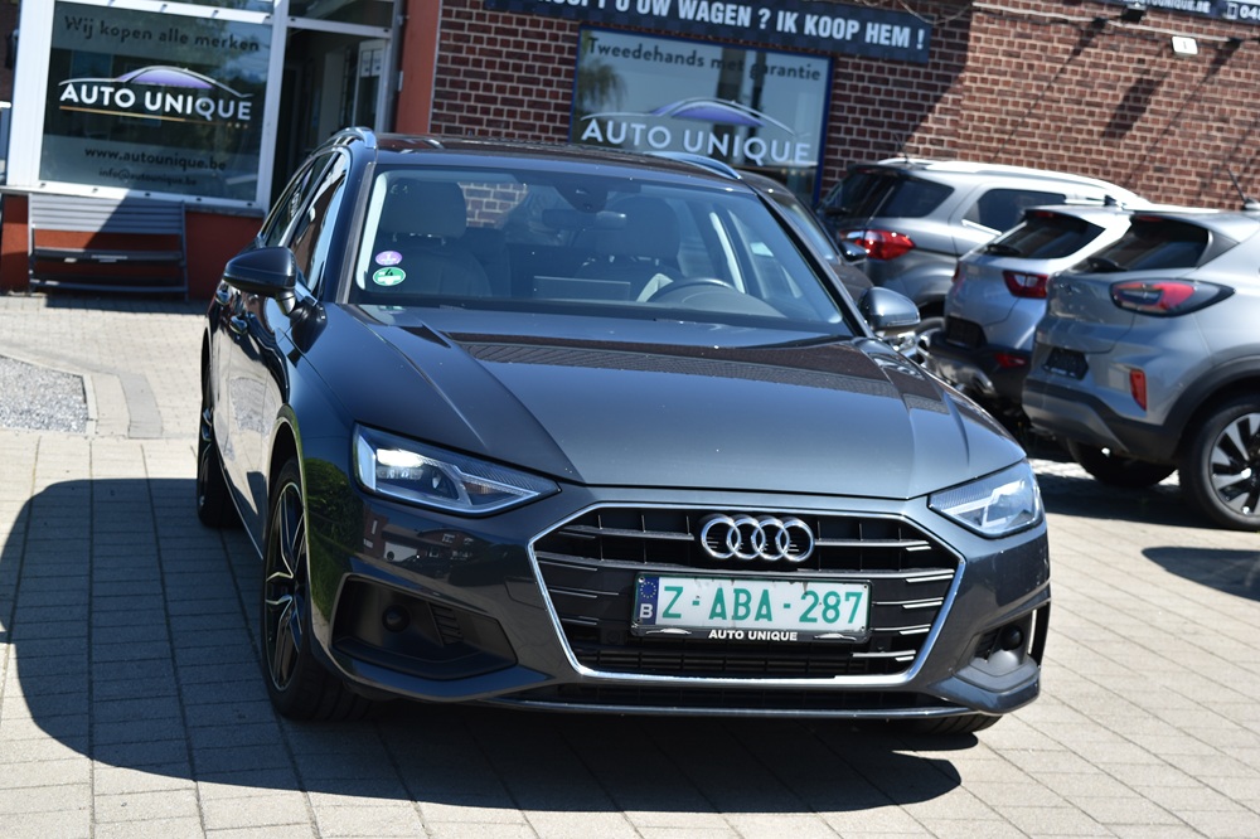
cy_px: 420
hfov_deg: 29.3
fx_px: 2414
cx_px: 630
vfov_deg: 19.7
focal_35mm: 69
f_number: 6.3
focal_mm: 46
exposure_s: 1/320
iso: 100
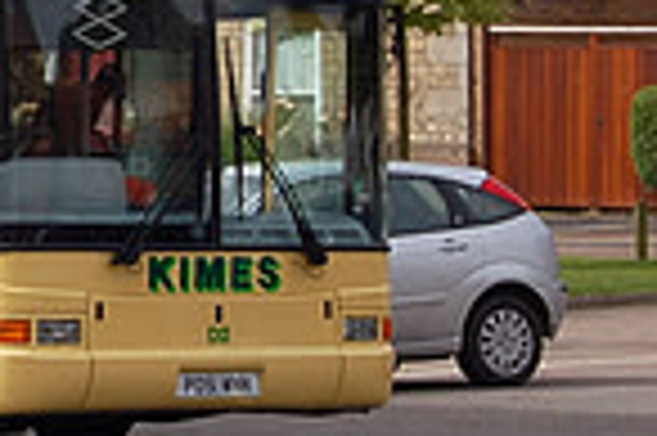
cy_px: -20
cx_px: -230
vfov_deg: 4.6
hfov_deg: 6.8
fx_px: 5432
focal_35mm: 298
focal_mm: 50
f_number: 22
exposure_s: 1/60
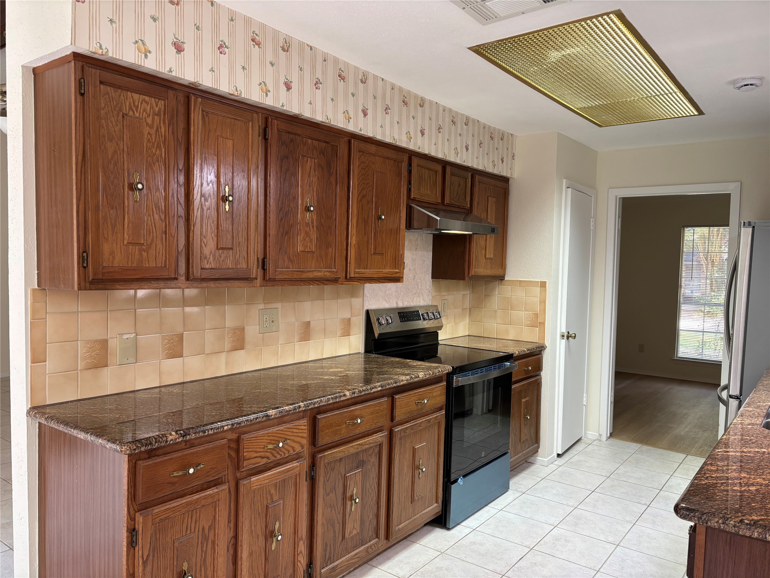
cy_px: 289
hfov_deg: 67.3
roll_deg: +0.0
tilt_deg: -0.3
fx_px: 578
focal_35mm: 26
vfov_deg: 53.1
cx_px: 385
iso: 100
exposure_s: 1/60
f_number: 1.6
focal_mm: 5.96
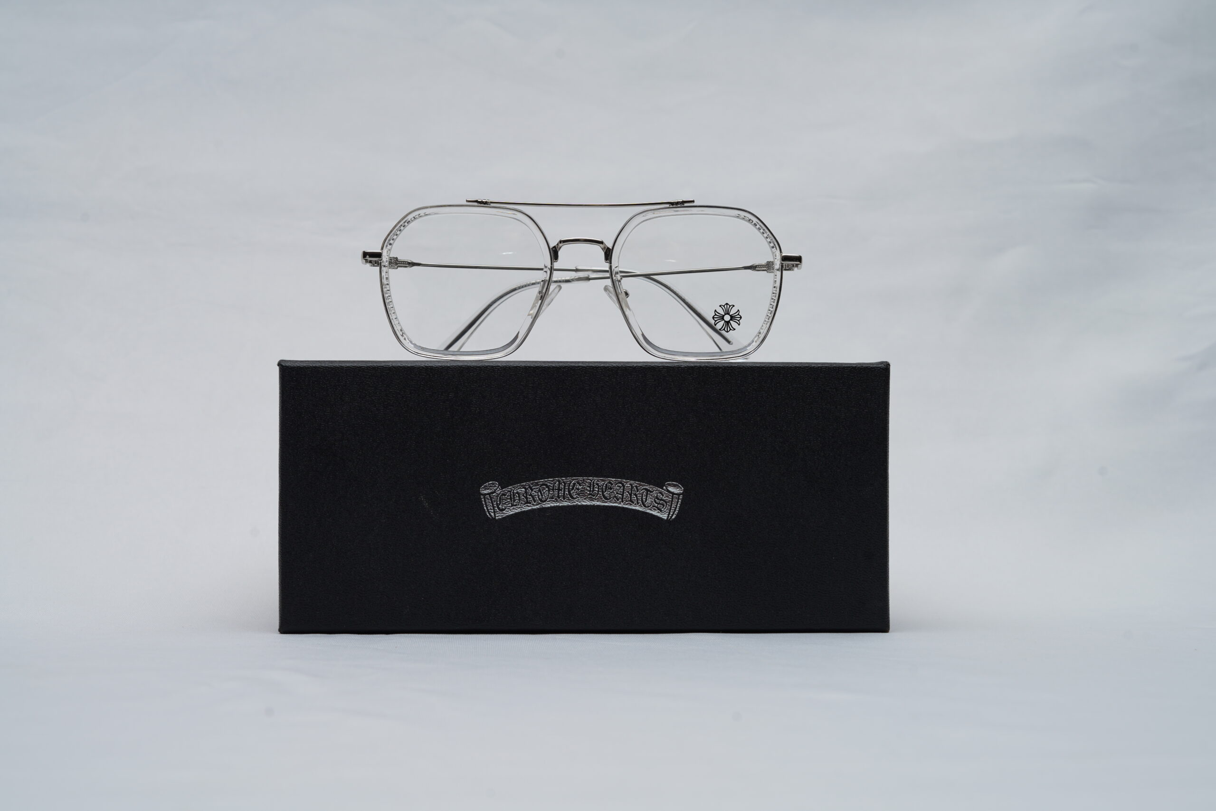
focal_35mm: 50
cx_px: 608
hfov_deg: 39.6
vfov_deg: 27.0
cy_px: 406
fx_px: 1689
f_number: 9
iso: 100
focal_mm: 50
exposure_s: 1/160
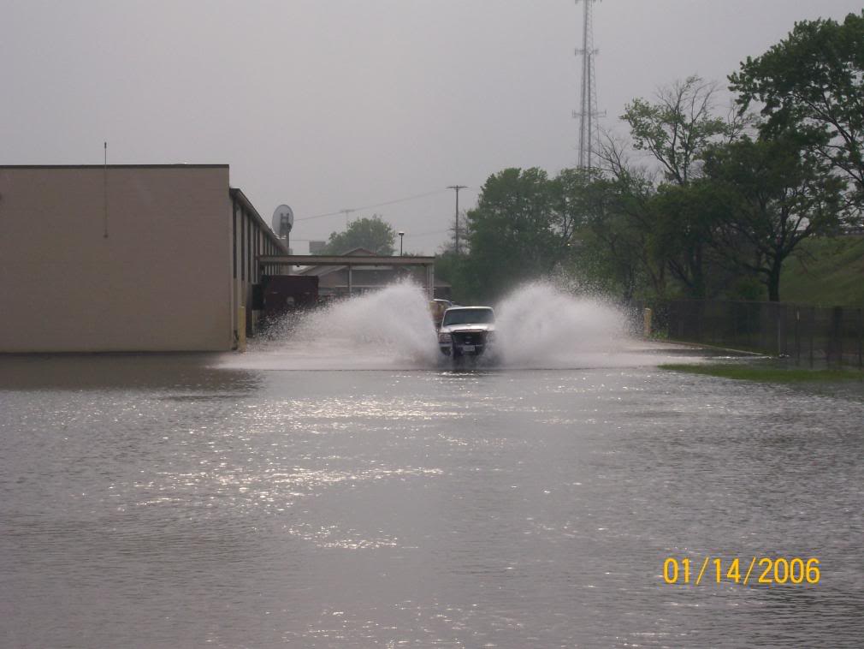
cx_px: 432
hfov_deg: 18.2
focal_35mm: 108
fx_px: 2696
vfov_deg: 13.7
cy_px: 324
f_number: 8.5
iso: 80
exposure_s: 1/389
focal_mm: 18
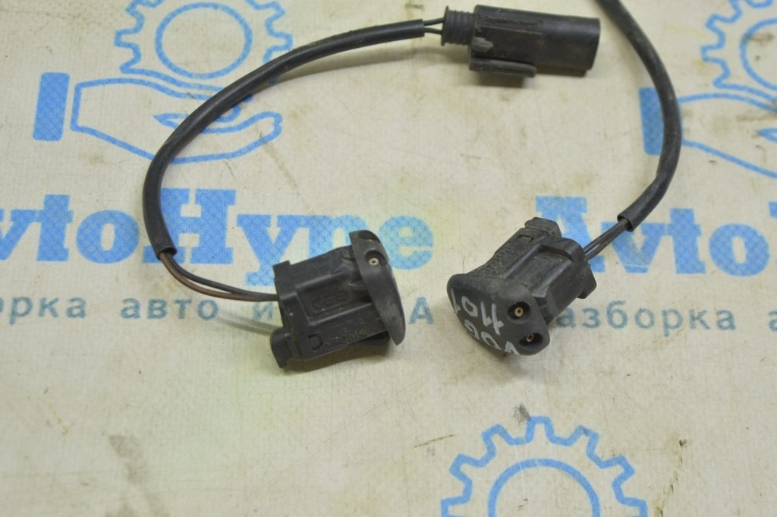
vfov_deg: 18.9
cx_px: 388
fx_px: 1553
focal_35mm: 72
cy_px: 258
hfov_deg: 28.1
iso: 400
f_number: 5.6
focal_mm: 48
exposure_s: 1/20
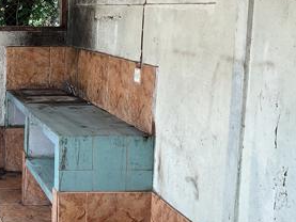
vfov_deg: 21.2
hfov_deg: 25.5
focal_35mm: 69
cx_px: -51
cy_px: 71
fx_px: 590
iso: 25
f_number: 1.8
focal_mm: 3
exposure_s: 1/120
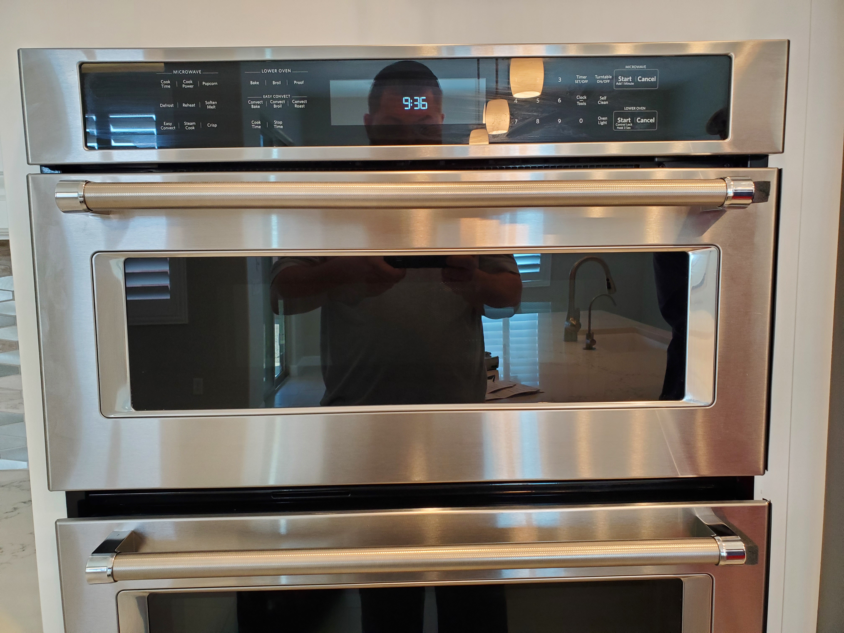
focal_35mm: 26
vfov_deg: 53.1
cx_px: 422
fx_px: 634
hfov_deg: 67.3
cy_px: 316
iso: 200
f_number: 2.4
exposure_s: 1/39
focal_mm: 4.3
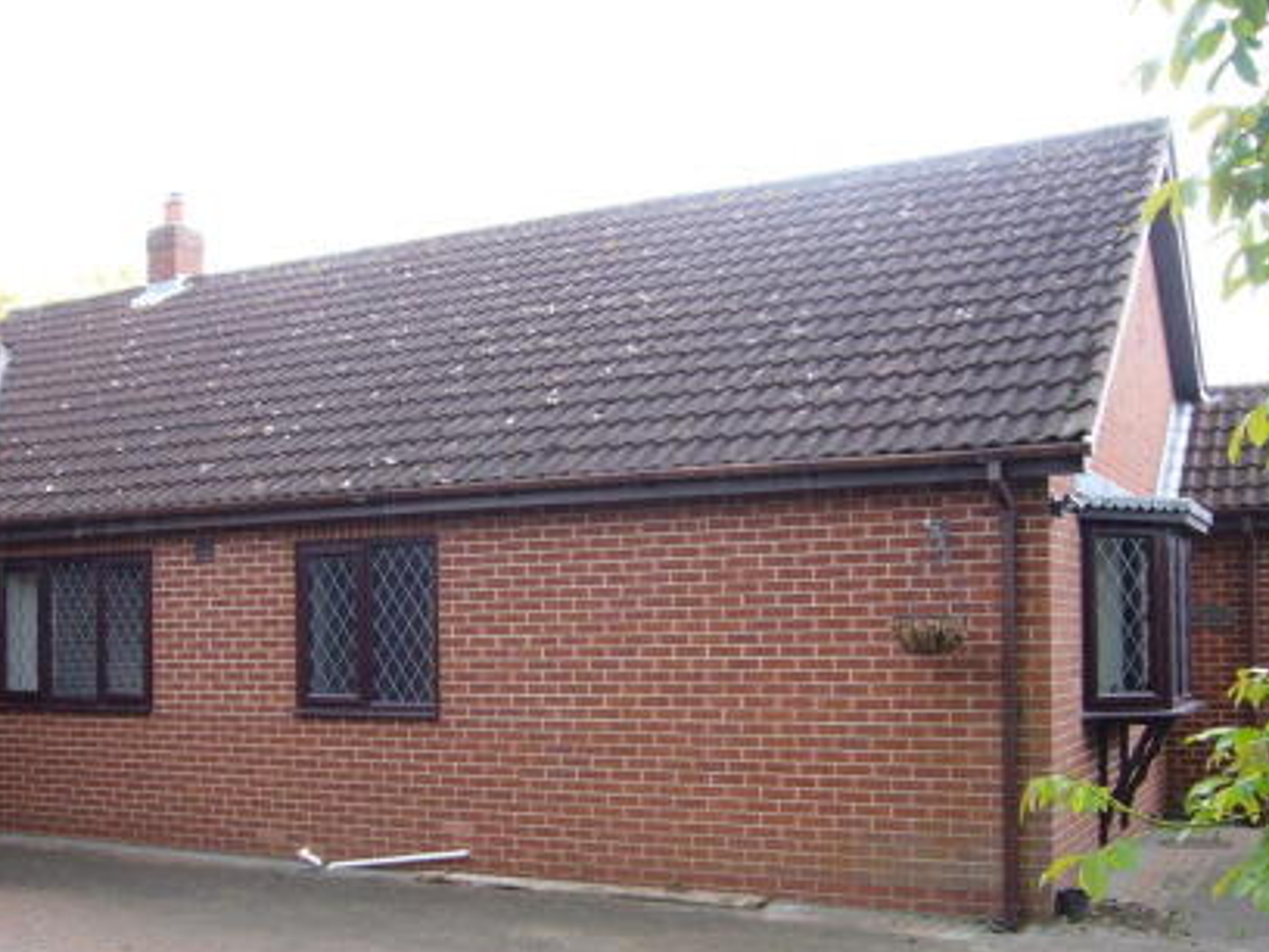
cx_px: 530
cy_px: 646
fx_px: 1466
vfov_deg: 35.6
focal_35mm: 40
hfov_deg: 46.6
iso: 80
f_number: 2.8
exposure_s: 1/60
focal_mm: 4.6
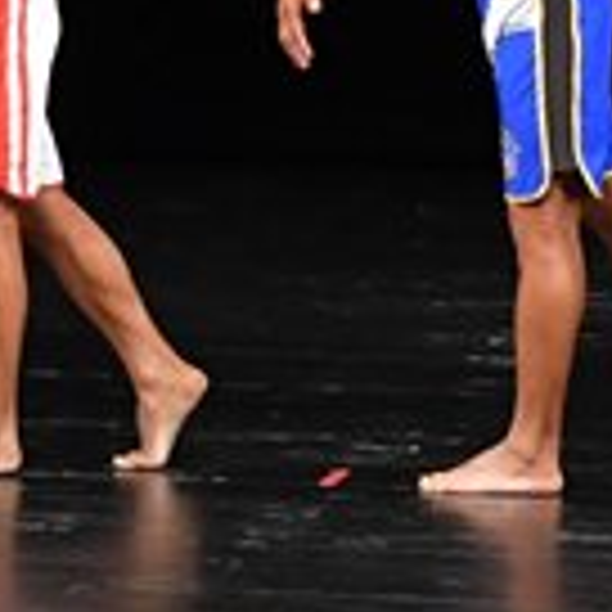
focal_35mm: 652
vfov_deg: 2.7
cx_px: 943
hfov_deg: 2.7
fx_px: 13041
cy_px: -45
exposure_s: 1/400
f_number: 5.6
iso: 3200
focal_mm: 90
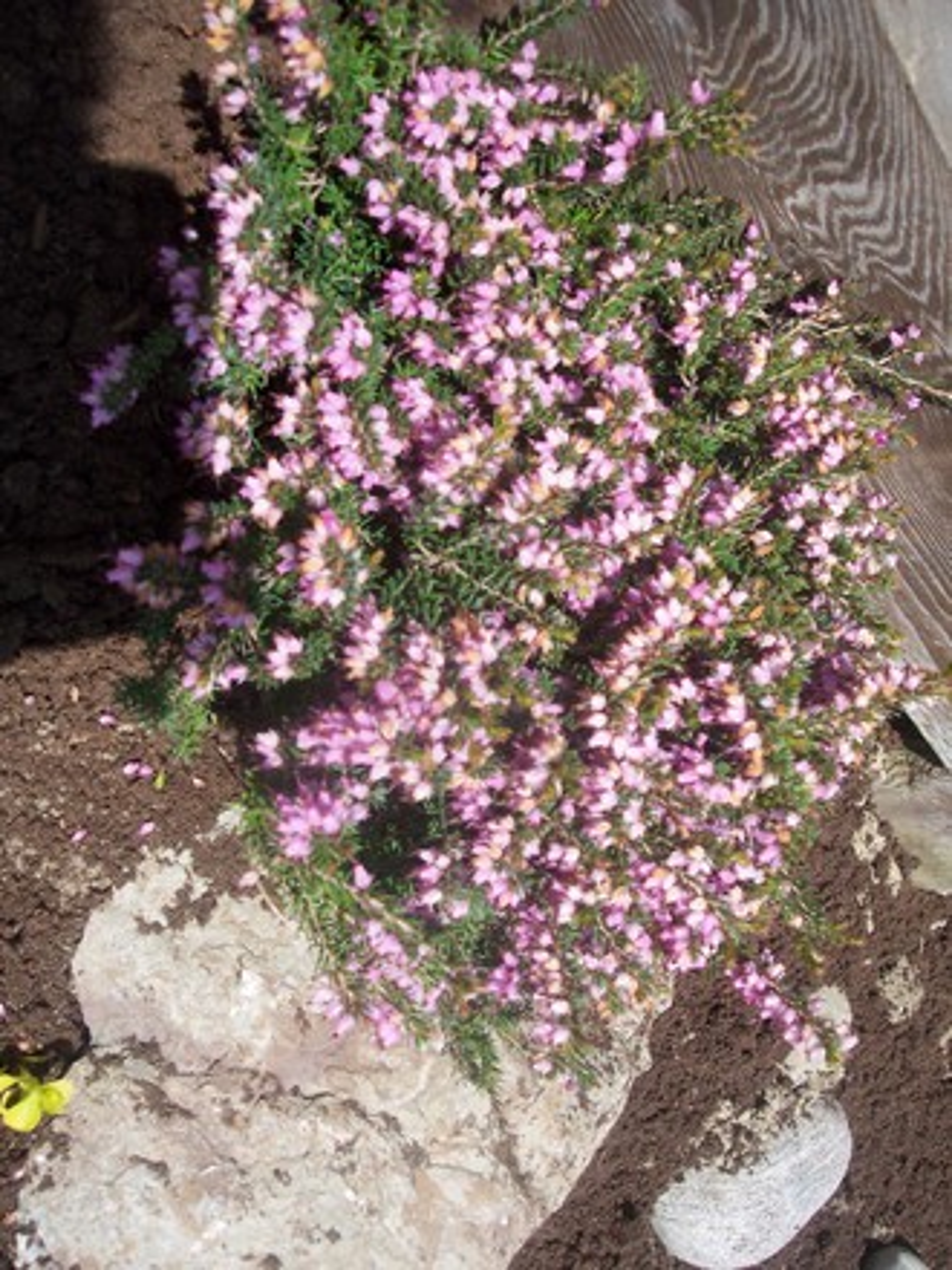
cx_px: 476
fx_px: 1393
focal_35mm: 38
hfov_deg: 37.7
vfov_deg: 49.0
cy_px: 635
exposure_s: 1/500
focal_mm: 8
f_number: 4.8
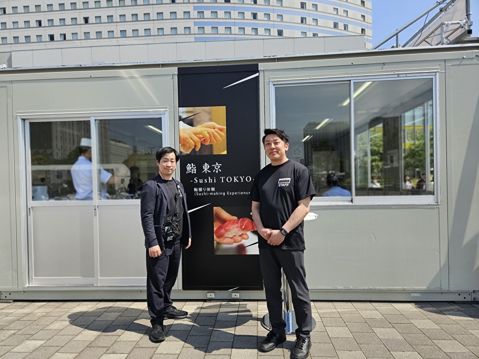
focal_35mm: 23
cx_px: 240
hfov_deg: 73.9
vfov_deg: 58.9
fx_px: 318
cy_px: 180
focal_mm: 5.4
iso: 40
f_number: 1.8
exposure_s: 1/2000
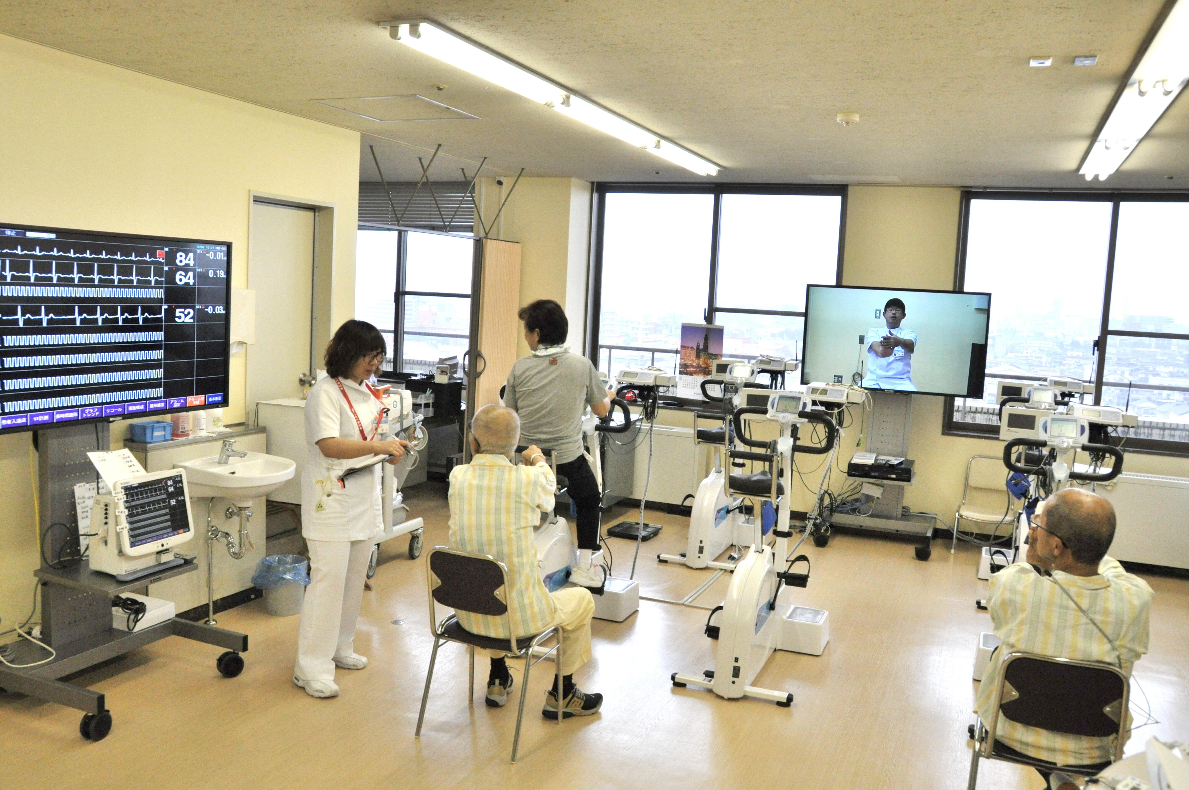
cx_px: 594
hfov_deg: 62.0
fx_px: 990
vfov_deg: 43.5
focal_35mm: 30
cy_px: 395
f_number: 7.1
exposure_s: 1/200
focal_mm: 20
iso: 800
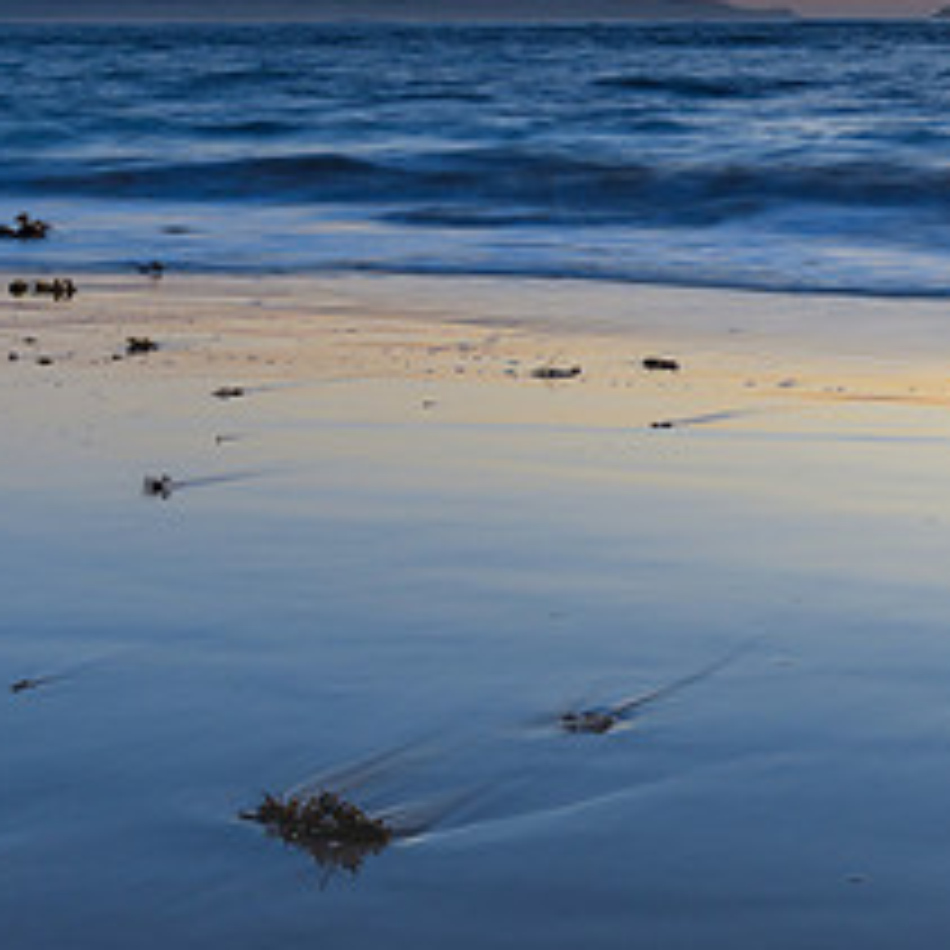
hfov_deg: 19.8
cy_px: 139
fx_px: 2639
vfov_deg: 20.1
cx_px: 946
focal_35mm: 85
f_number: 5.6
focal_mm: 24
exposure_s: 1.3
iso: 200
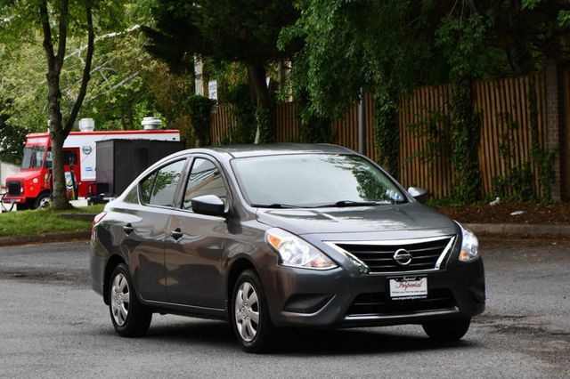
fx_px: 2136
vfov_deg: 10.1
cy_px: 190
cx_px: 285
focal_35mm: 135
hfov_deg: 15.2
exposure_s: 1/250
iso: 200
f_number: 5.6
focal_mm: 90
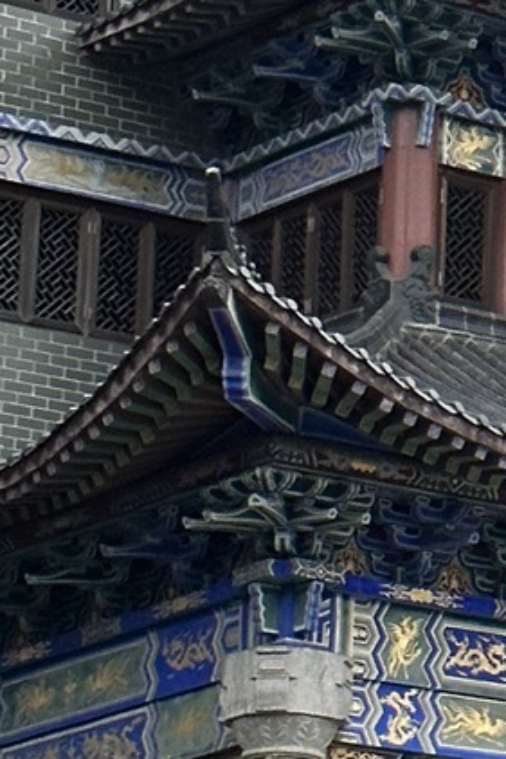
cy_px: 218
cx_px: 1251
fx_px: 4992
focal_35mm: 237
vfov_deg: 8.7
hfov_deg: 5.6
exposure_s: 1/4016
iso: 64
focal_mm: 6.86
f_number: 1.78
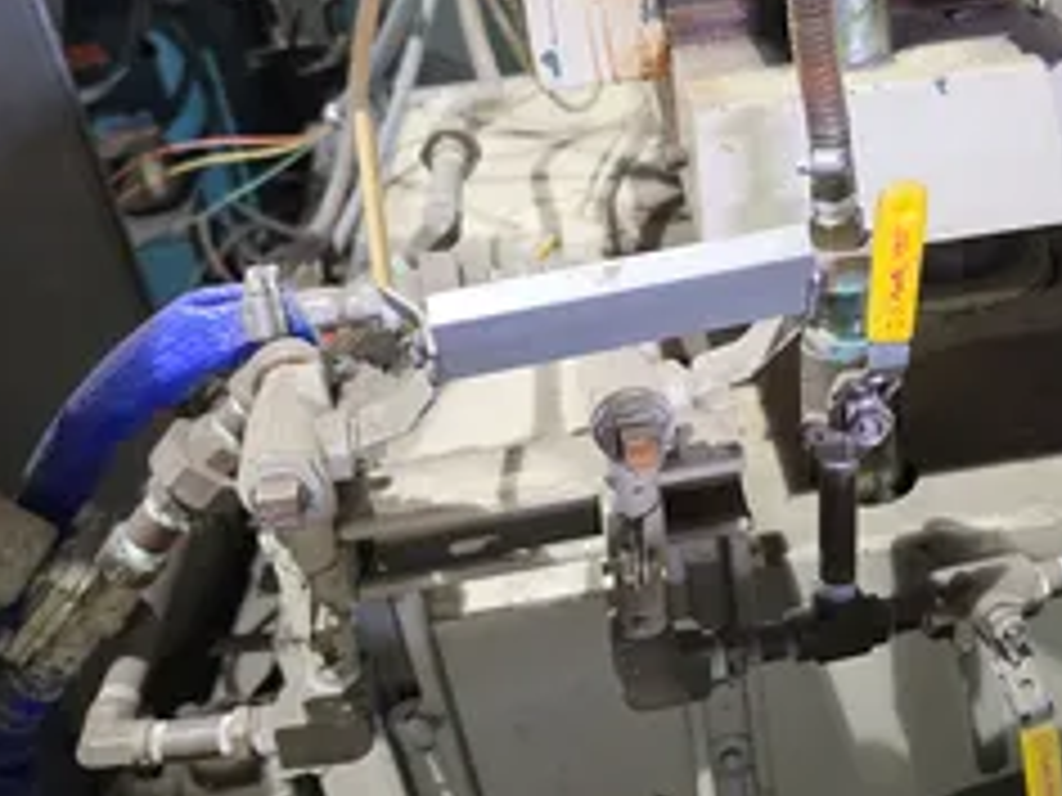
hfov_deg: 46.9
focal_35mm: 39
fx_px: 1196
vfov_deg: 36.8
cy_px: 360
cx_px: 729
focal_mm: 6.5
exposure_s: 1/120
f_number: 1.4
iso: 500
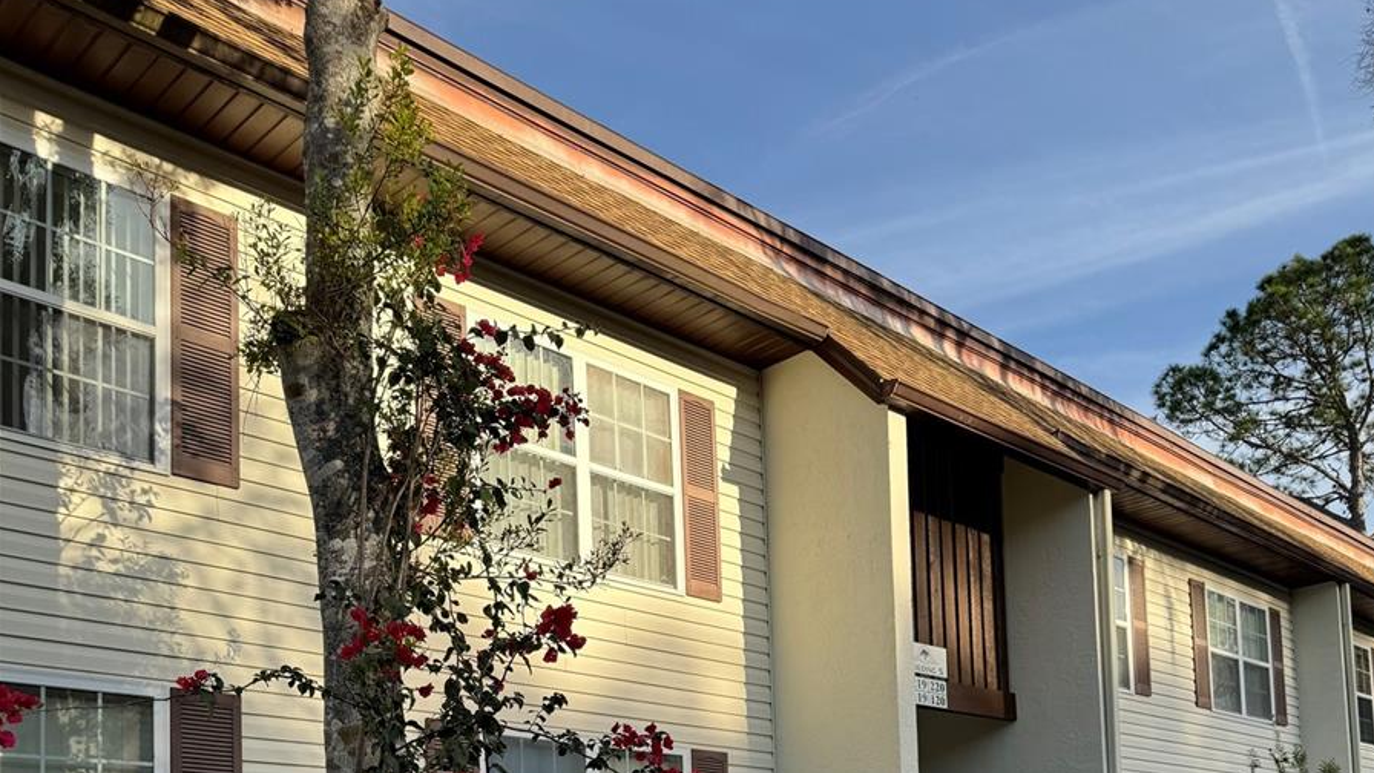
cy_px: 830
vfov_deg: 30.5
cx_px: 689
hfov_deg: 56.6
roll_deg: +2.3
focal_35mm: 35
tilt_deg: +3.7
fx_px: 1275
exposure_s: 1/1869
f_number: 1.78
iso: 80
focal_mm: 6.76
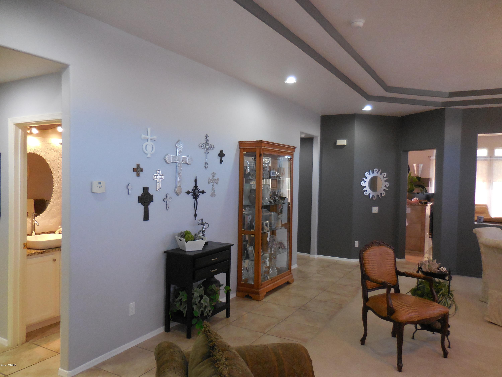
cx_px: 251
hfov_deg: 69.4
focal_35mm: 25
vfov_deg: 54.9
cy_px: 188
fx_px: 363
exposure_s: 1/25
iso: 400
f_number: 3.3
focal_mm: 4.5
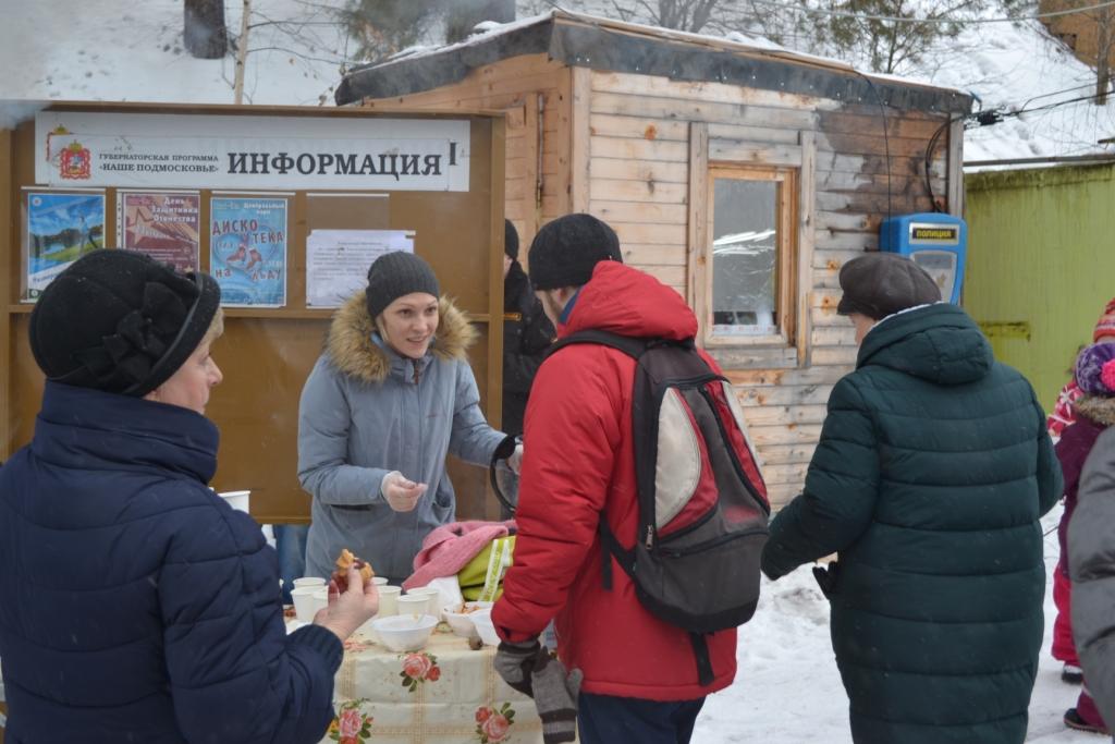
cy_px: 372
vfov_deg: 26.5
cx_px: 558
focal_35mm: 51
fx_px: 1580
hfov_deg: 38.9
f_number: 5
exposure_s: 1/80
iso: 100
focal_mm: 34
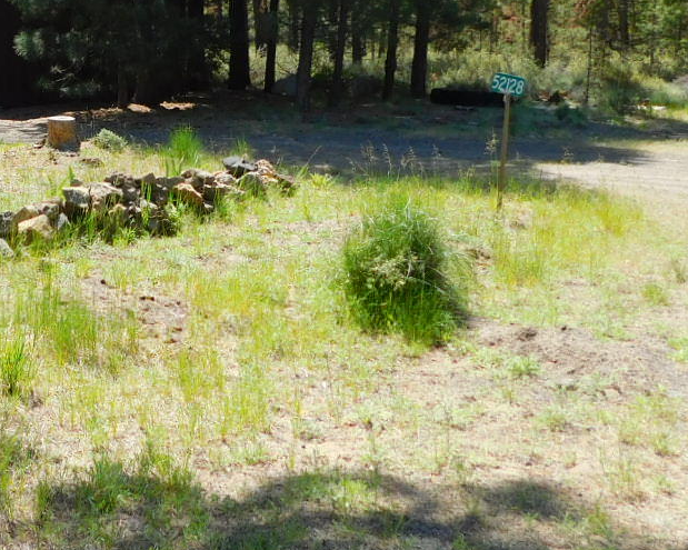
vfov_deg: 25.8
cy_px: 119
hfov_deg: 29.2
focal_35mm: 58
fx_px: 1181
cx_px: -76
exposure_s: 1/640
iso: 125
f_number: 3
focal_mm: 4
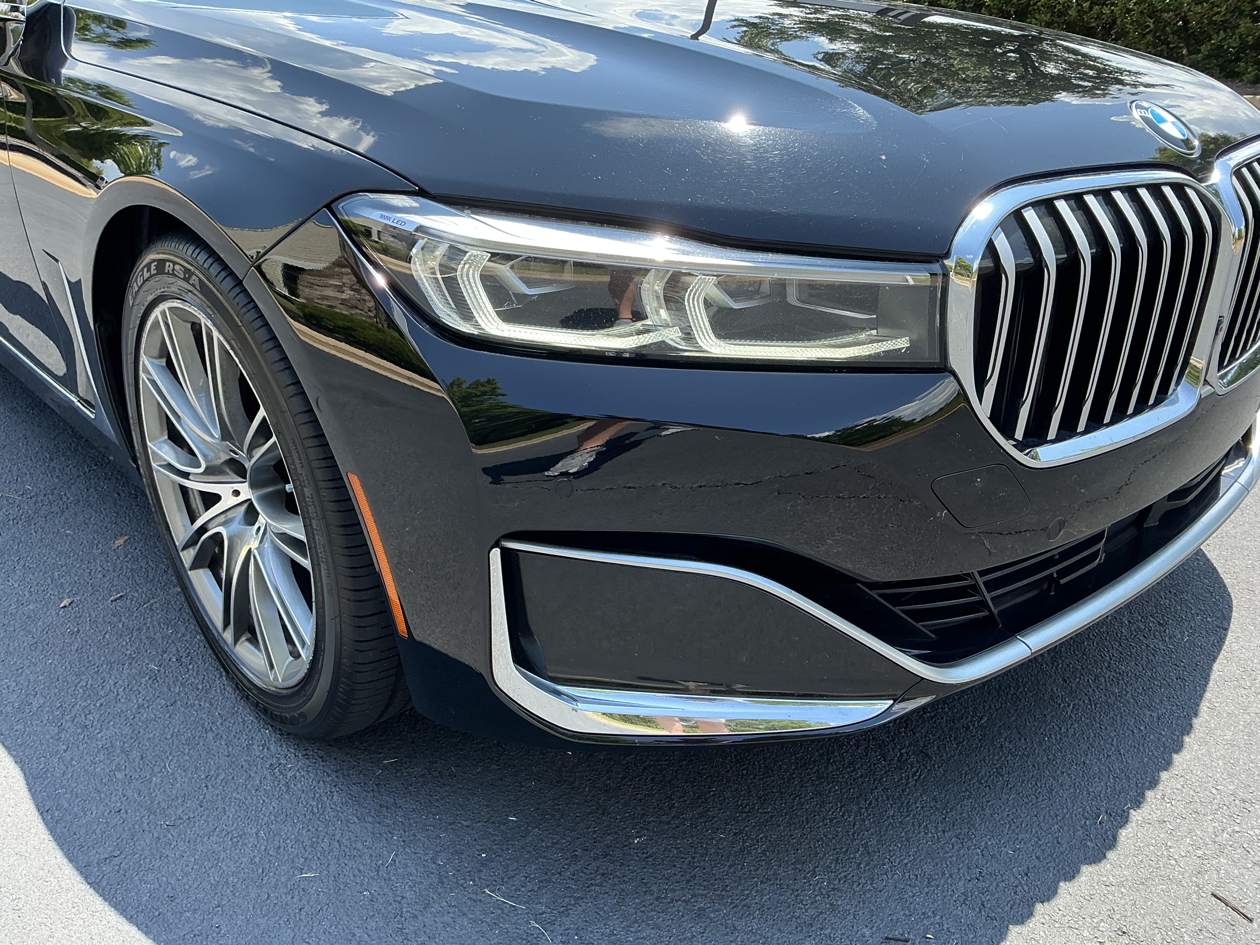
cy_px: 472
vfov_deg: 49.7
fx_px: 1019
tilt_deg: -20.4
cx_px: 630
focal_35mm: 28
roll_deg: -2.2
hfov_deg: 63.4
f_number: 1.8
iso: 25
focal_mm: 3
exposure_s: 1/342
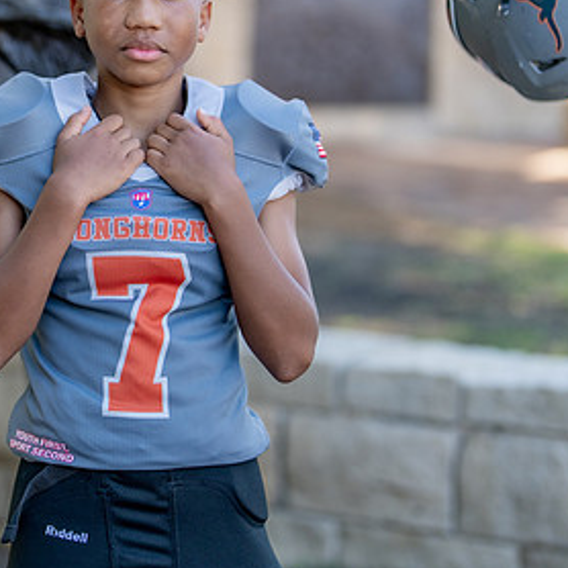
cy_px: 158
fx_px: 1912
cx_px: 158
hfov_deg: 16.8
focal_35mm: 103
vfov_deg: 16.8
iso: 100
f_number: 1.2
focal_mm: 50
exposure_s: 1/1000
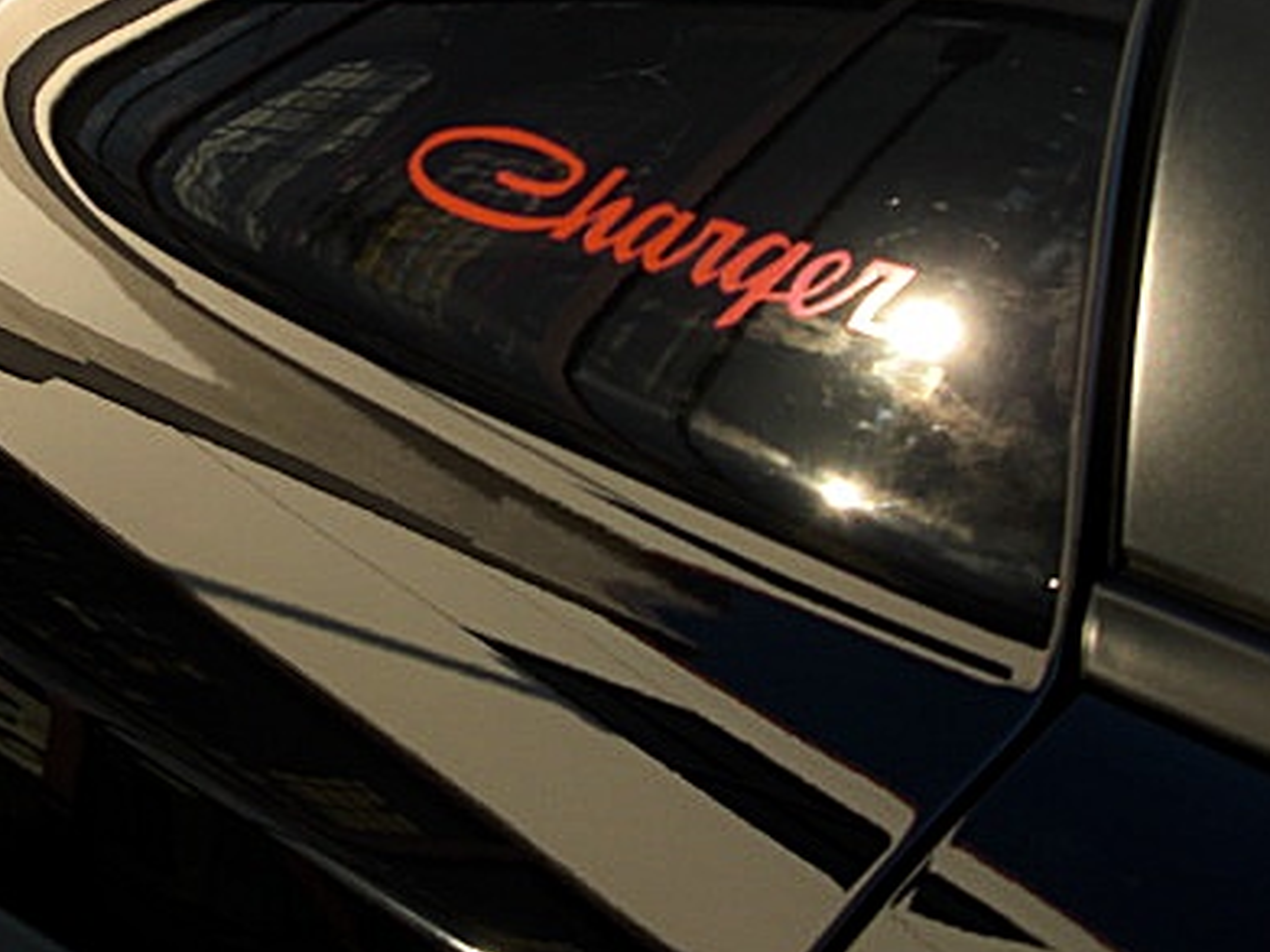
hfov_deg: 32.2
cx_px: 354
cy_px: 289
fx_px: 2164
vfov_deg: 24.6
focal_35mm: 59
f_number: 2.8
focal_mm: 6.3
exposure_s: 1/160
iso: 50
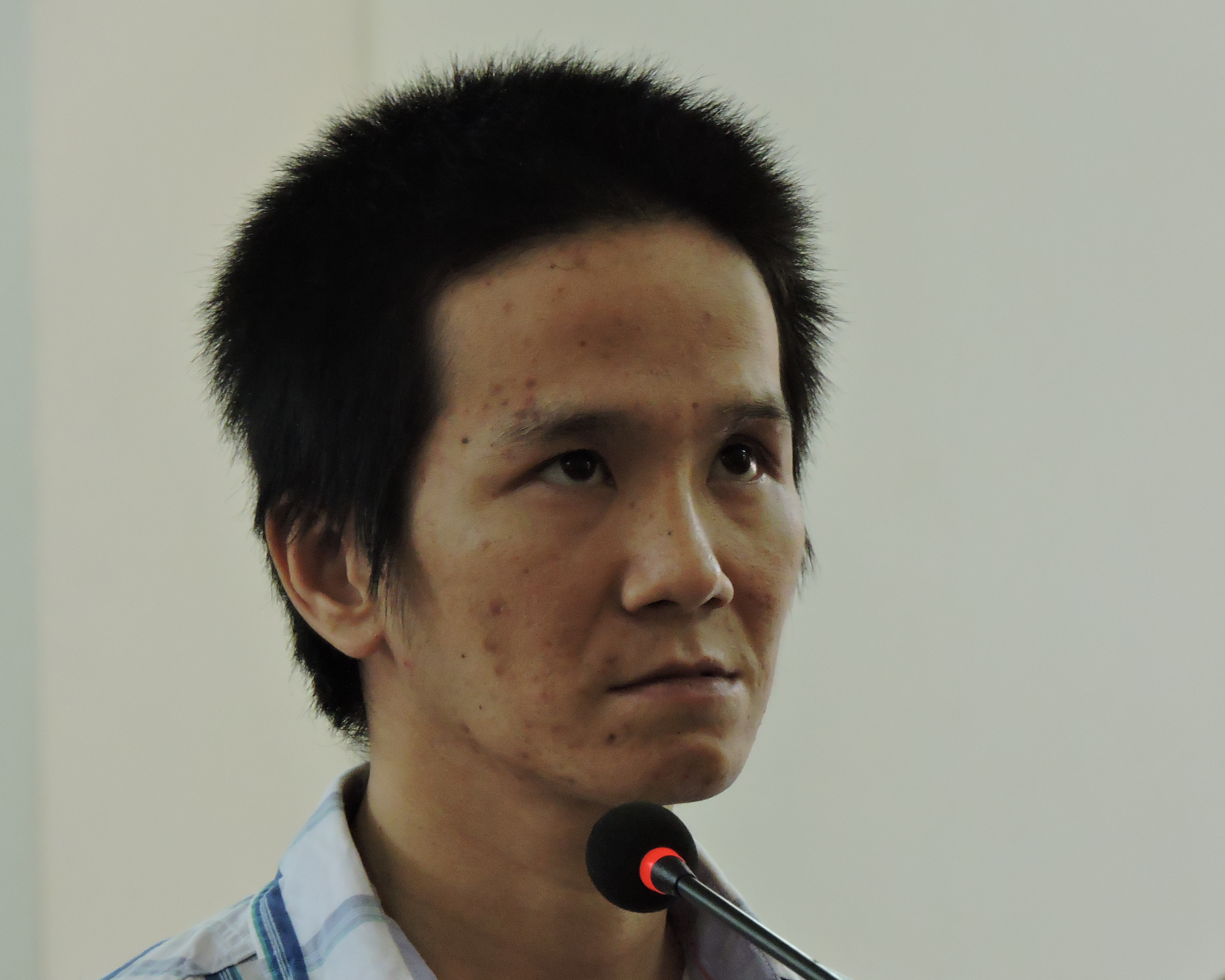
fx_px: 22515
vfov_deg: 2.5
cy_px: 550
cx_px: 676
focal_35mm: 621
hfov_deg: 3.1
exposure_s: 1/30
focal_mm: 89.6
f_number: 5.6
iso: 800
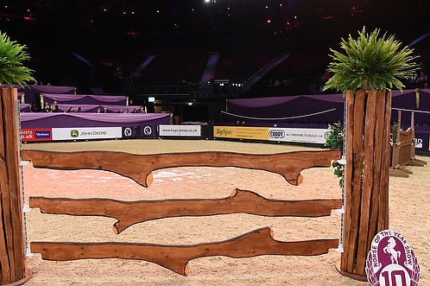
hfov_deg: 63.5
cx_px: 187
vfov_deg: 44.8
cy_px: 161
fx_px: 346
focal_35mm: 29
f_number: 4.5
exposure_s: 1/200
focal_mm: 24
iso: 6400
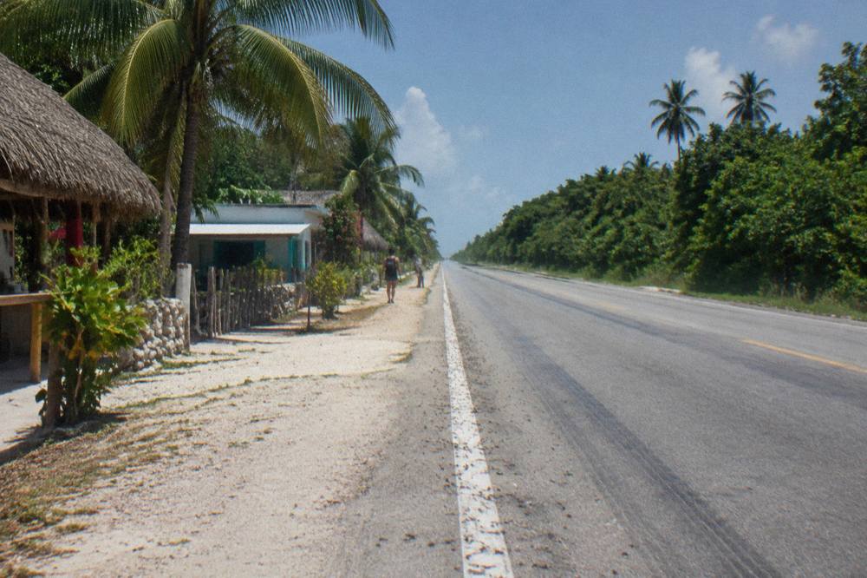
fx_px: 1131
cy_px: 289
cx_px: 434
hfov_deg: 41.9
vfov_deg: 28.6
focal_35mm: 47
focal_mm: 47
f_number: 8
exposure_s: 1/500
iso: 500
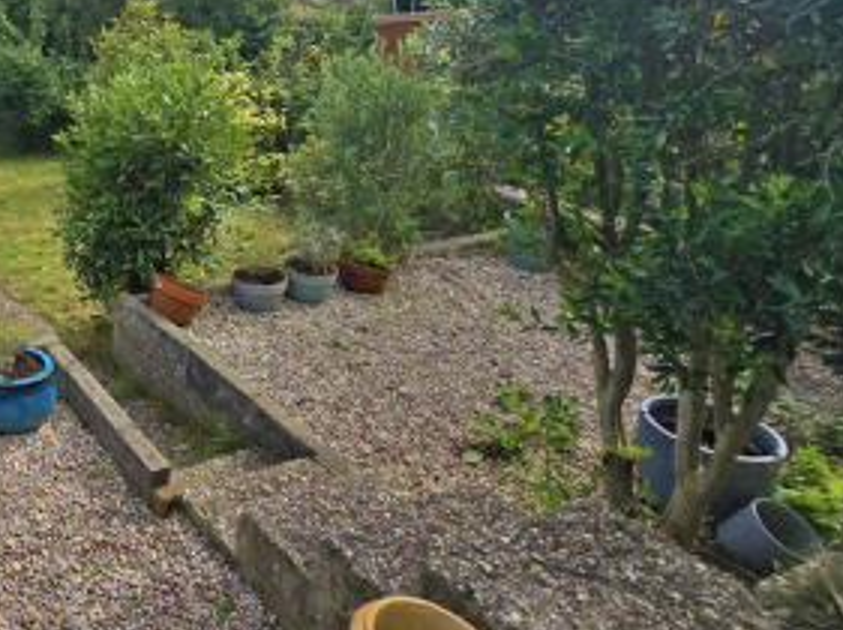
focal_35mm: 27
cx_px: -20
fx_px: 657
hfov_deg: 51.0
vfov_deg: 48.8
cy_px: 142
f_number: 2.2
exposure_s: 1/3042
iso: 50
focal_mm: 2.2
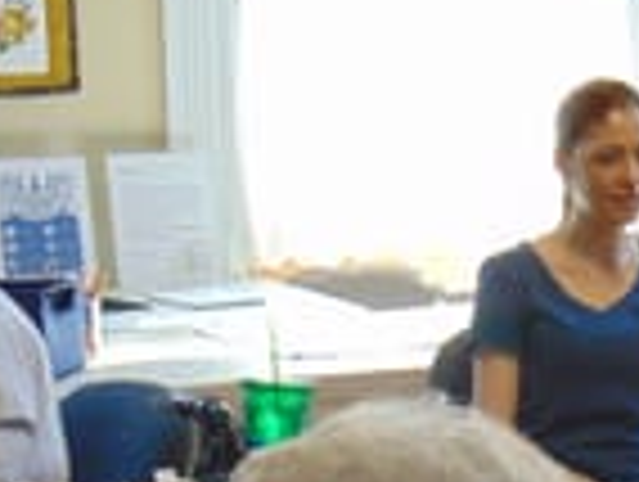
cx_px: 734
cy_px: 392
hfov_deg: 11.5
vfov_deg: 8.8
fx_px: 3125
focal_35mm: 169
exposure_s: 1/30
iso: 160
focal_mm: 10.8
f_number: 3.6
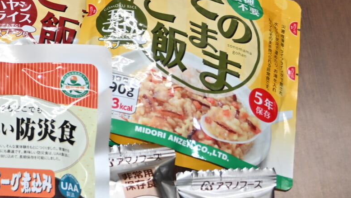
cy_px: -24
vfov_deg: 9.1
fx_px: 1228
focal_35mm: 132
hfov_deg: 15.2
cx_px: -154
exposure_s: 1/60
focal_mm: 25.5
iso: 250
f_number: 3.8
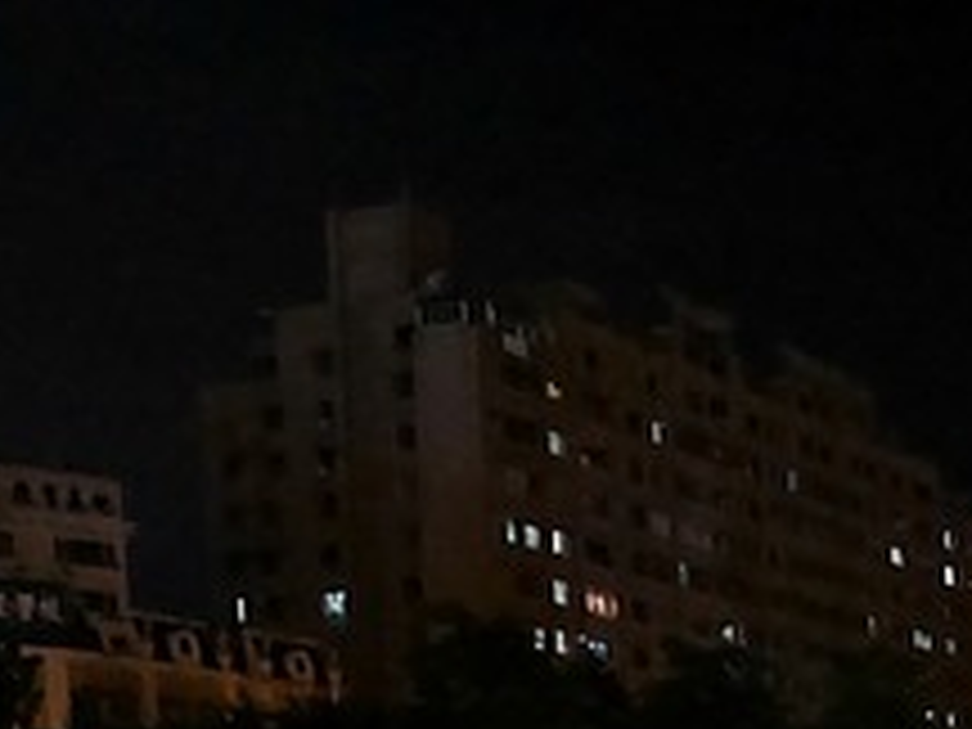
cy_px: 1213
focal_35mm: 80
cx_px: 1220
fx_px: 2246
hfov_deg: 22.2
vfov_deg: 16.2
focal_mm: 12
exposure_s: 1/8
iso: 3200
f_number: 7.1
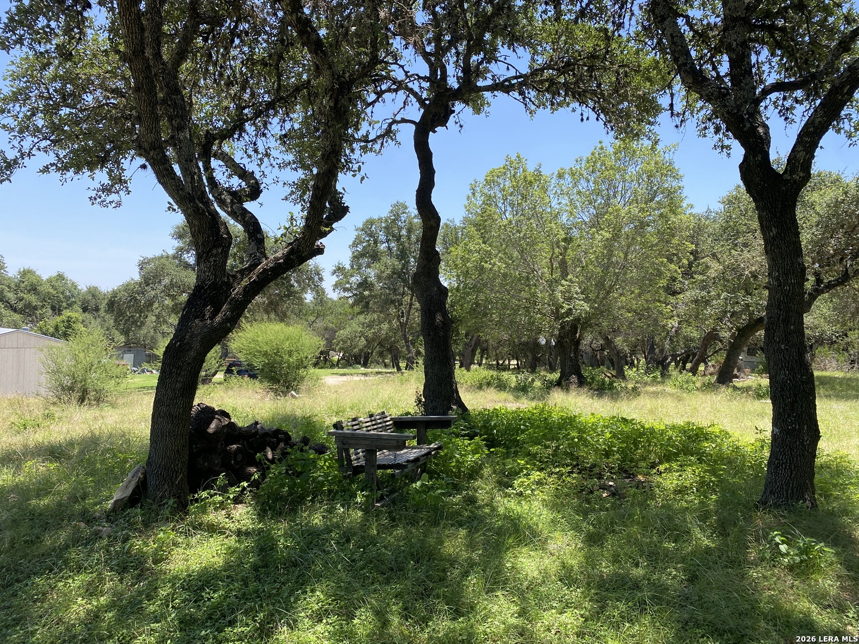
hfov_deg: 67.3
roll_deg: -1.6
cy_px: 322
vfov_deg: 53.1
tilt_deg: +0.5
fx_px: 645
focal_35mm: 26
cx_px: 430
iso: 32
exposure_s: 1/1043
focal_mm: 4.25
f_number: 1.8
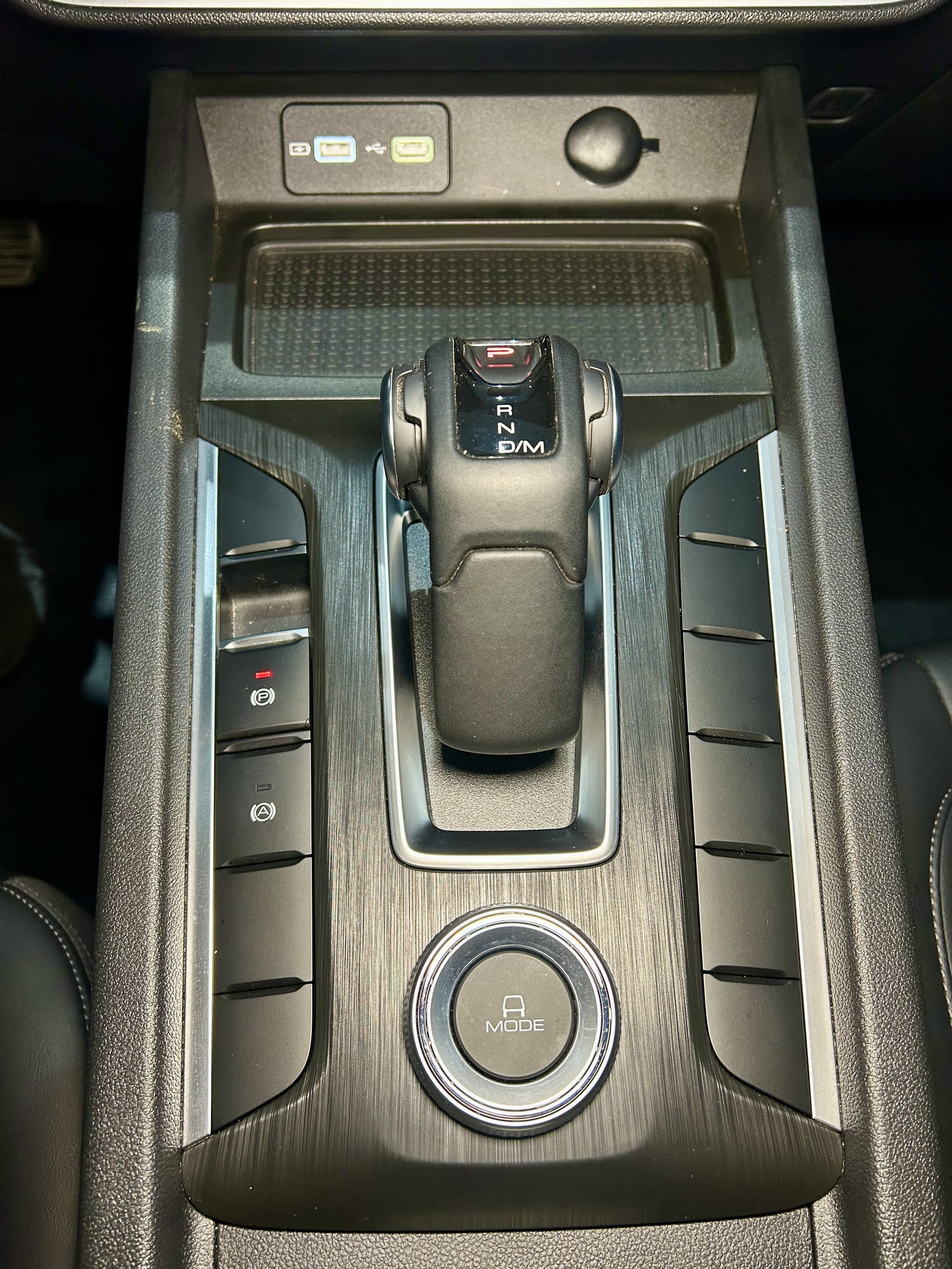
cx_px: 476
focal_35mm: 26
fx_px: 953
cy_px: 634
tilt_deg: -61.4
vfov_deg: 67.3
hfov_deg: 53.1
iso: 125
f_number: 1.5
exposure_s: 1/100
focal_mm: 5.7
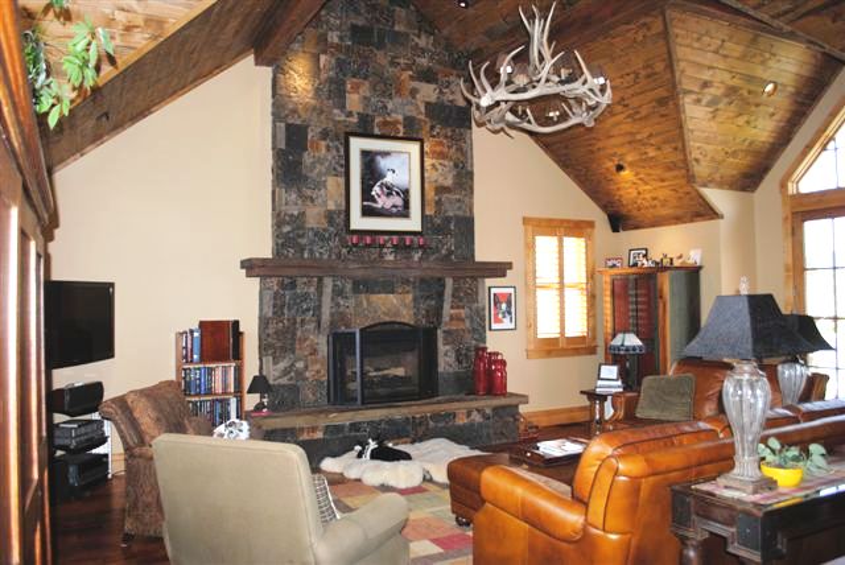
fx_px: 634
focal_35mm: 27
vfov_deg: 48.0
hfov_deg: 67.3
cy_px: 282
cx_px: 422
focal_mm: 18
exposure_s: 1/60
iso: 200
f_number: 3.5
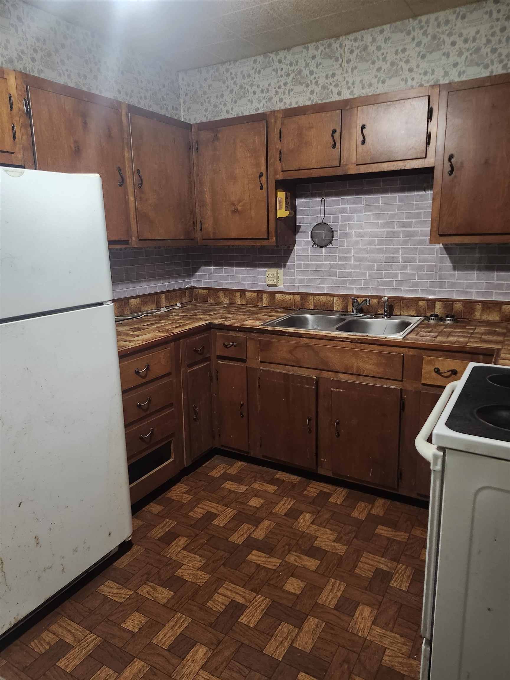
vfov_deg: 73.9
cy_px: 340
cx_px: 255
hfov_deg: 58.9
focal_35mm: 23
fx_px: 452
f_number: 1.8
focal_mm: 5.54
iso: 800
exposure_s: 1/24
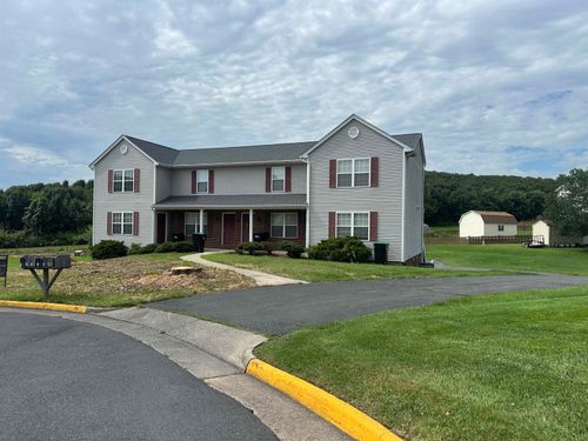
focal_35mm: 24
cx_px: 294
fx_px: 408
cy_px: 220
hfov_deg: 71.6
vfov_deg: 56.8
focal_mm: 6.86
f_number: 1.78
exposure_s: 1/5848
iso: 80
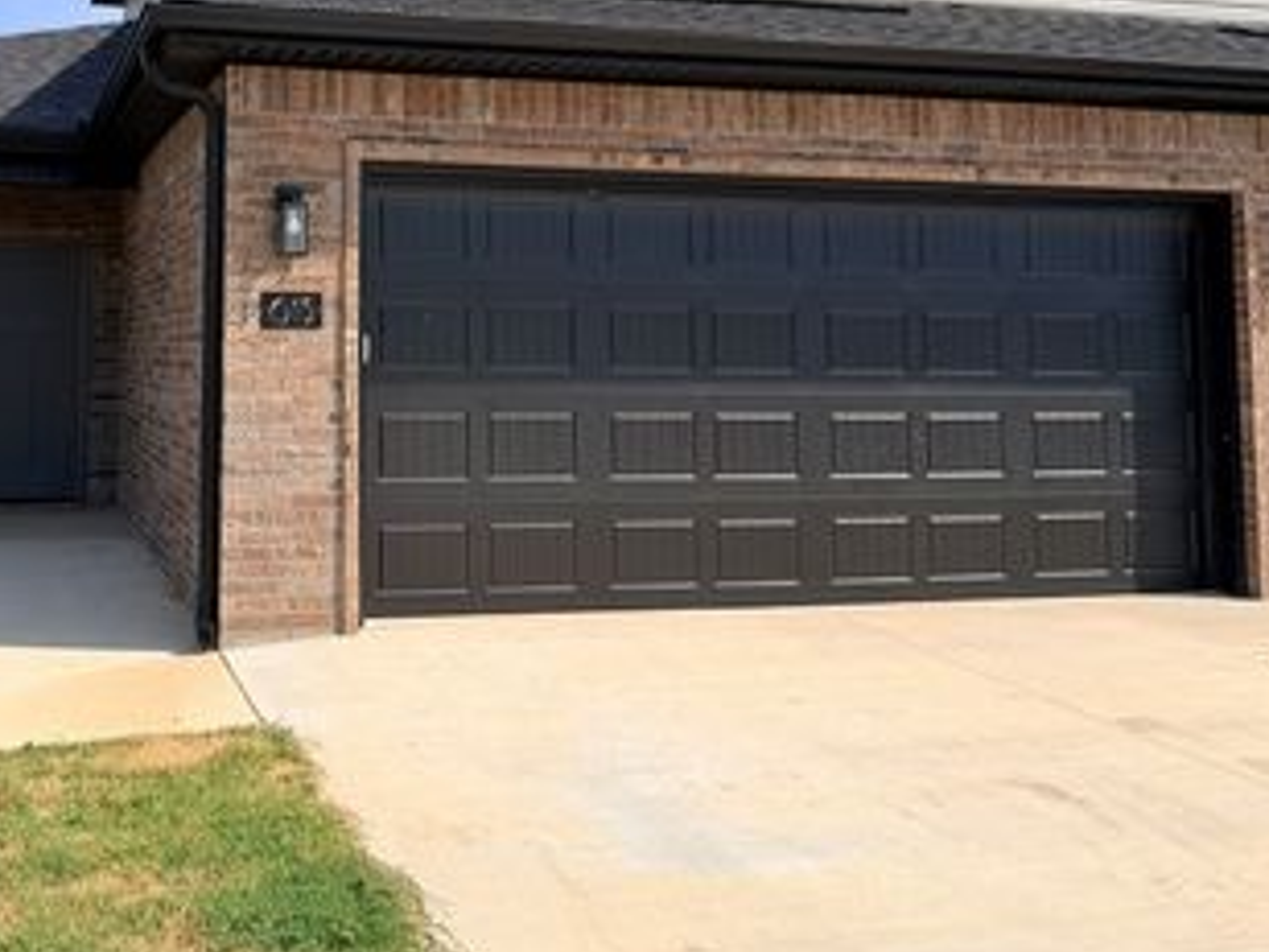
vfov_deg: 35.9
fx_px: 1430
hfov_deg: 46.3
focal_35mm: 39
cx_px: 334
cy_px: 229
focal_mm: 6.76
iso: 80
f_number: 1.78
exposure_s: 1/4975
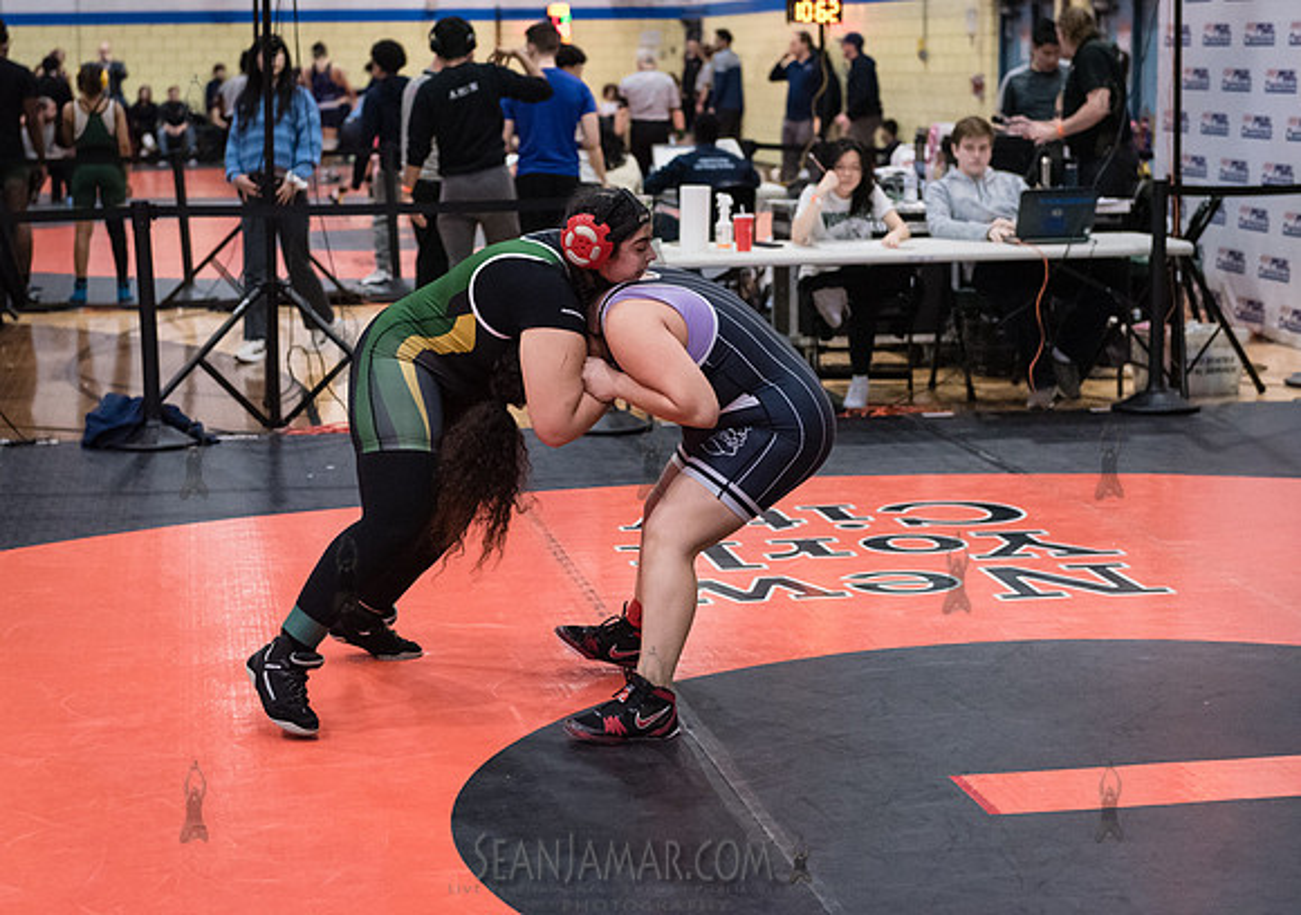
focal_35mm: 74
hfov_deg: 27.0
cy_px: 422
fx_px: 2710
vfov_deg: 19.2
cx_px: 562
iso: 8000
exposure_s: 1/500
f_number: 3.2
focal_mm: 66
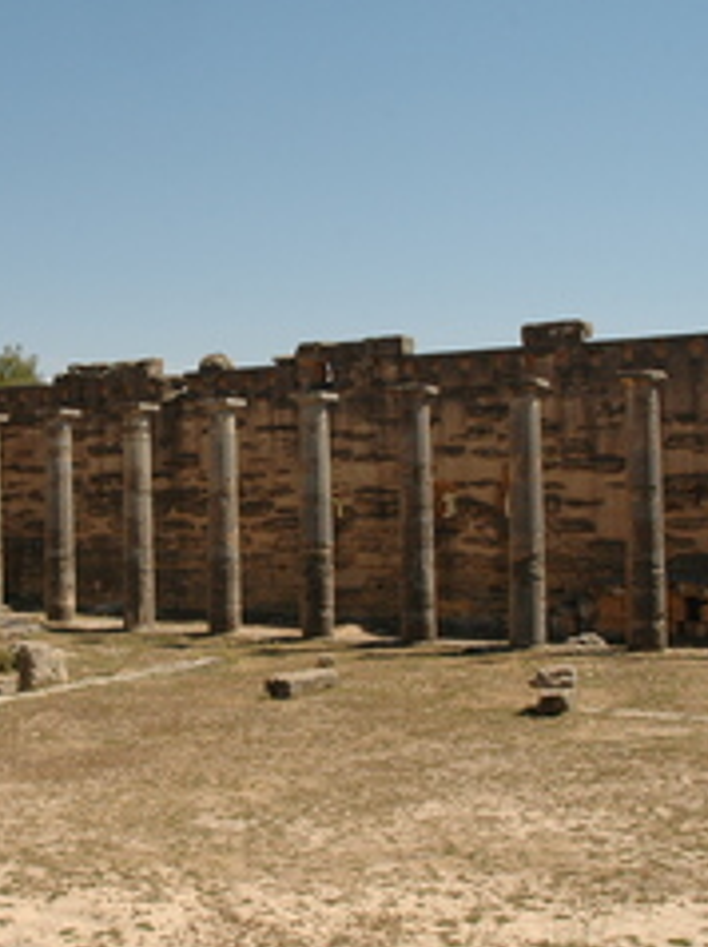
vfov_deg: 39.7
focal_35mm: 48
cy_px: 458
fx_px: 1311
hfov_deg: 29.4
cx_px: 123
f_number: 11
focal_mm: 18
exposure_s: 1/250
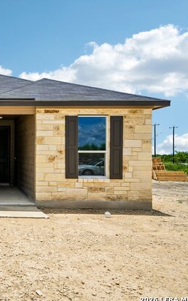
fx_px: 279
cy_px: 152
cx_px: -31
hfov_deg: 31.8
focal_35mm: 34
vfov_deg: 56.7
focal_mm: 22
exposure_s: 1/4000
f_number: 8
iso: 800
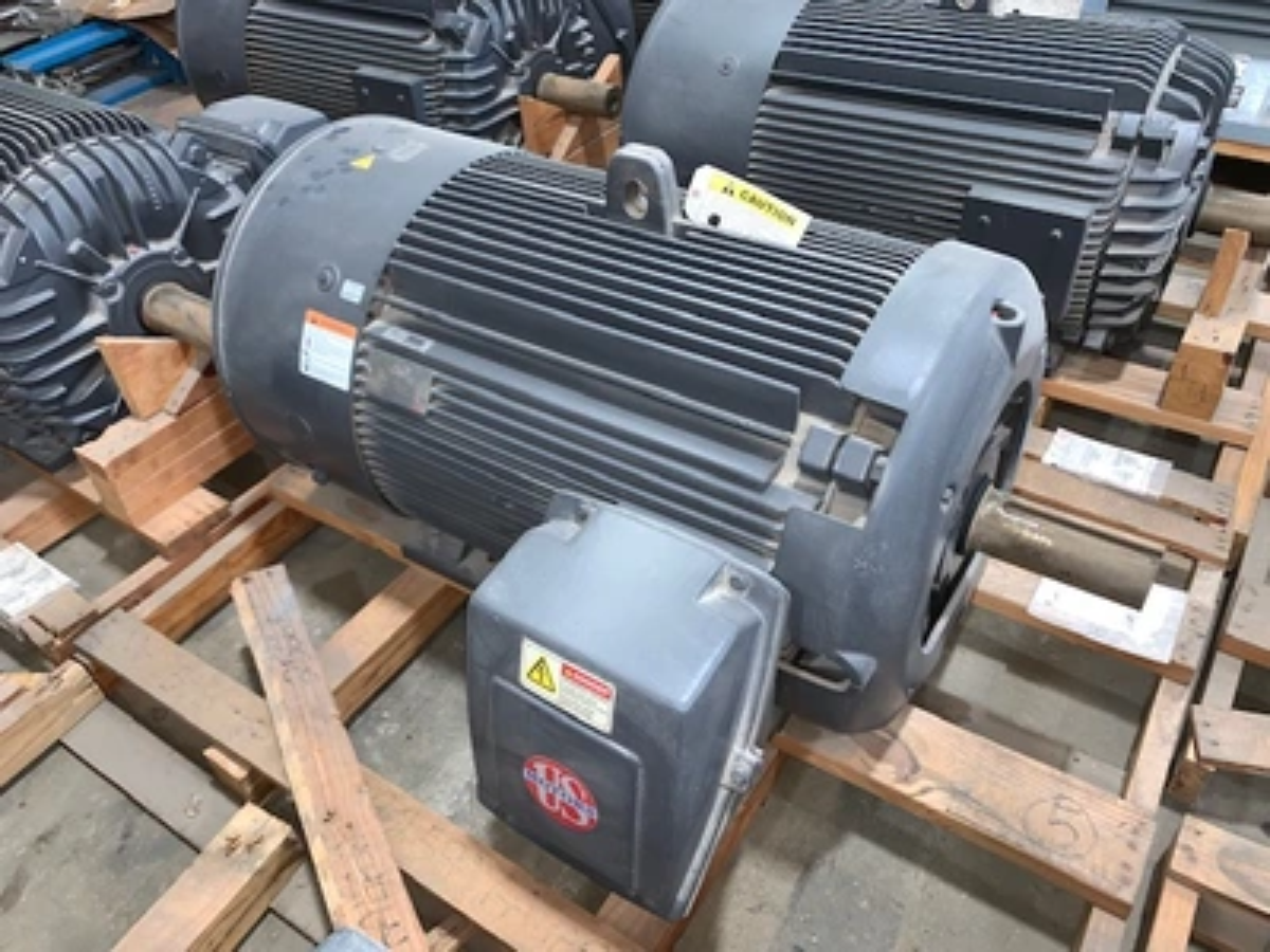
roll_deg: +4.4
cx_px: 635
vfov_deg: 53.1
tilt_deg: -39.9
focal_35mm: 26
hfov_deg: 67.3
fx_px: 954
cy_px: 476
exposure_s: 1/14
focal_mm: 4.25
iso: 50
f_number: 1.8
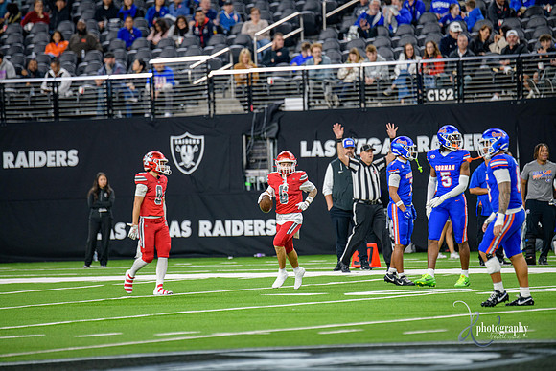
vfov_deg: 4.6
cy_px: 186
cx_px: 278
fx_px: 4634
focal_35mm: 300
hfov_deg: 6.9
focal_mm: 300
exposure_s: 1/400
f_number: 2.8
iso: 1000
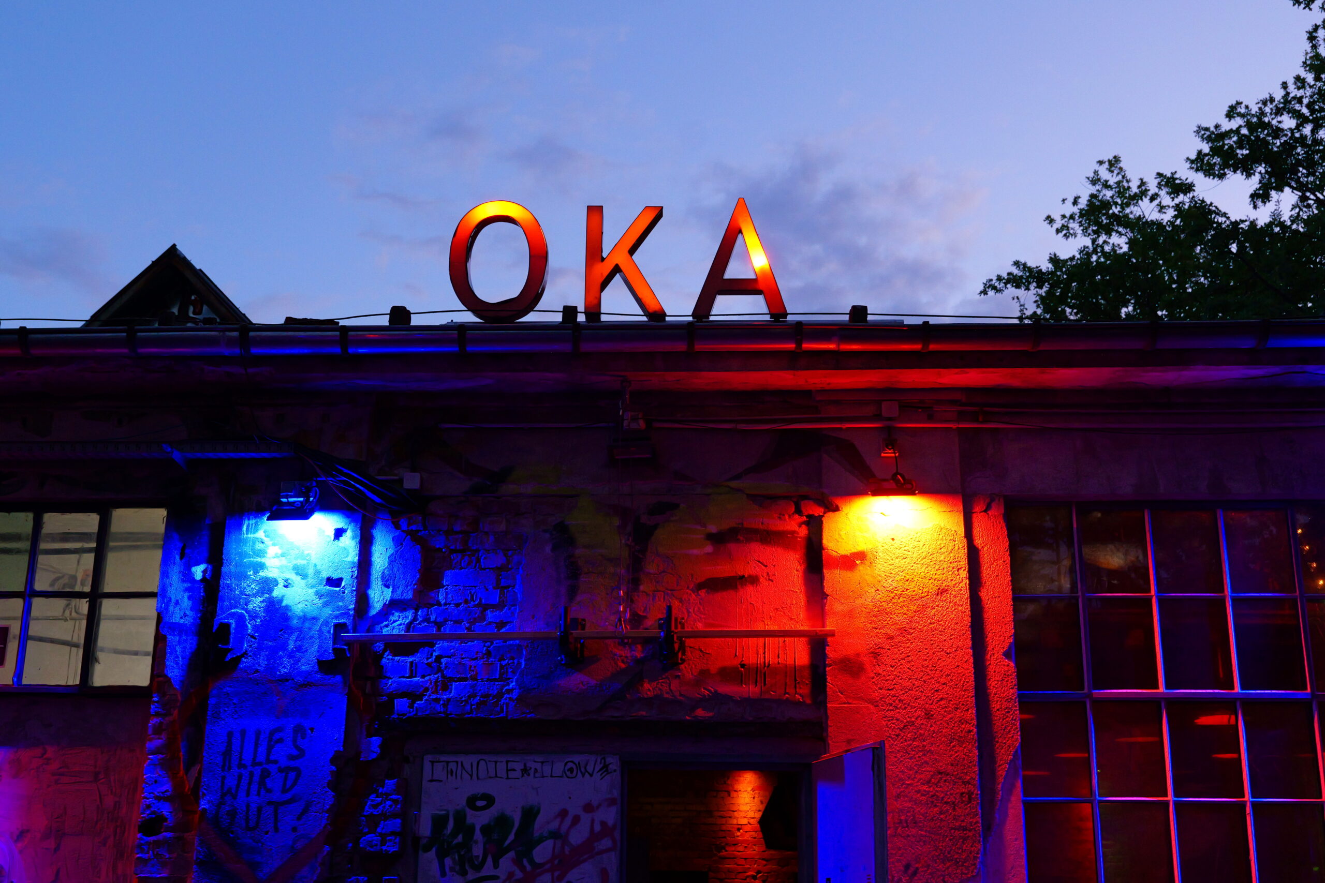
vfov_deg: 33.4
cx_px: 662
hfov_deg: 48.5
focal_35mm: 40
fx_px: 1472
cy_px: 442
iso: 4000
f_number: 5.6
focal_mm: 40
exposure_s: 1/60
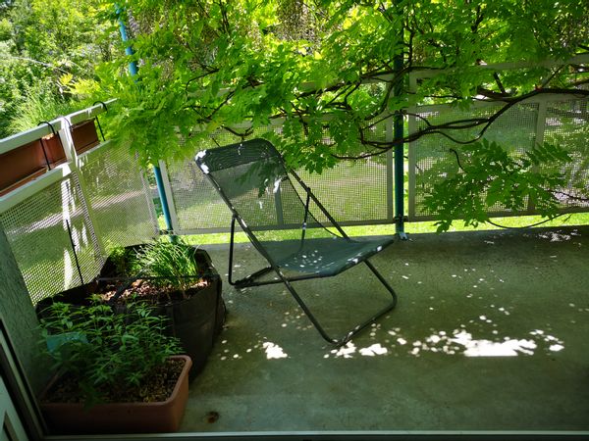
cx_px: 294
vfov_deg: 51.4
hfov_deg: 65.3
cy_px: 220
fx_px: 459
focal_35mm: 27
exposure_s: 1/899
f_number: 1.8
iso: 100
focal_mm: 3.95
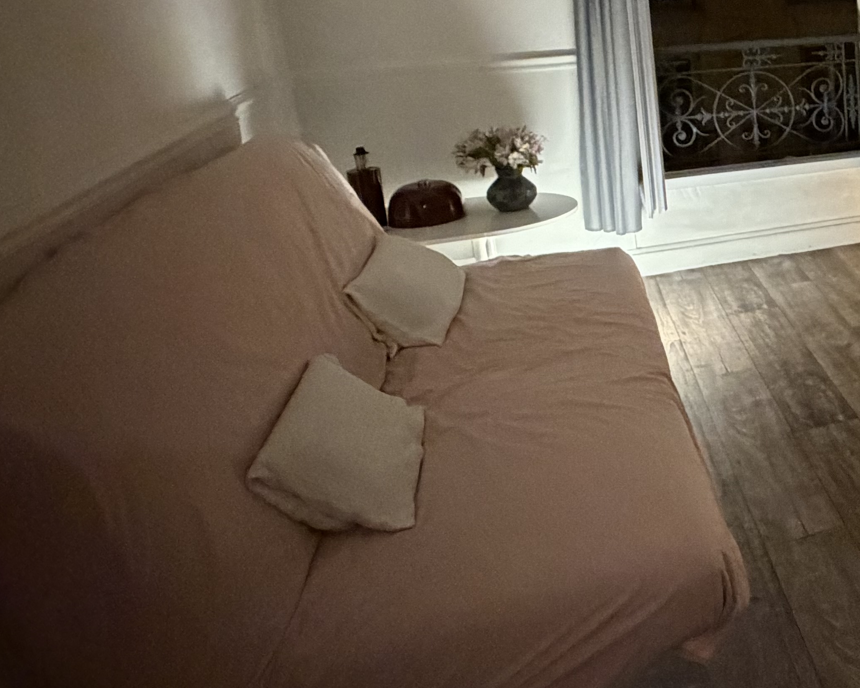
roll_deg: +1.9
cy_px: 143
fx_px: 967
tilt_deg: -12.8
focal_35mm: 38
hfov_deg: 38.9
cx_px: 958
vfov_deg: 37.8
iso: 1250
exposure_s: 1/44
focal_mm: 2.22
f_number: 2.2
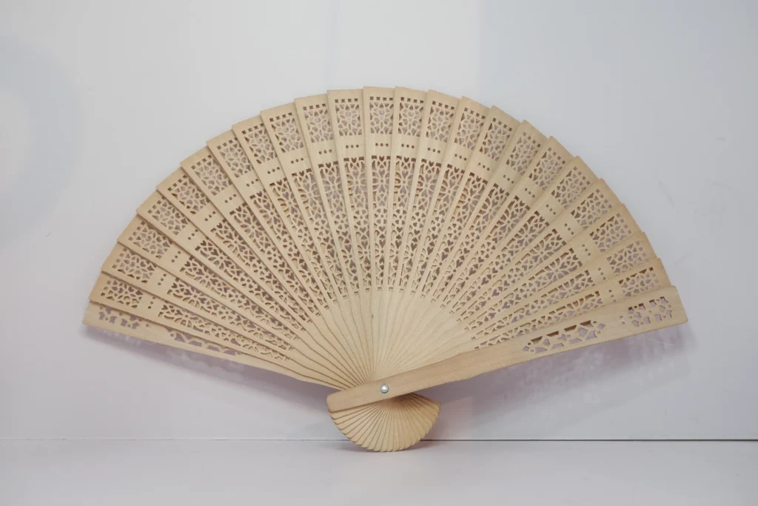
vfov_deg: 28.1
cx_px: 379
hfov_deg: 41.1
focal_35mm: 48
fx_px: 1011
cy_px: 253
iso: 250
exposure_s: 1/25
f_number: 4.9
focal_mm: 32.3
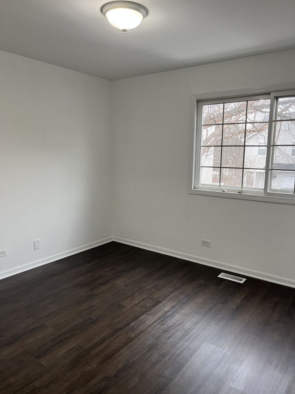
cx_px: 148
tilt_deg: -8.7
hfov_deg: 53.1
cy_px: 197
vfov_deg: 67.3
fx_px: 295
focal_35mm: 26
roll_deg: -0.1
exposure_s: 1/120
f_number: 1.6
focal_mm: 5.1
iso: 80
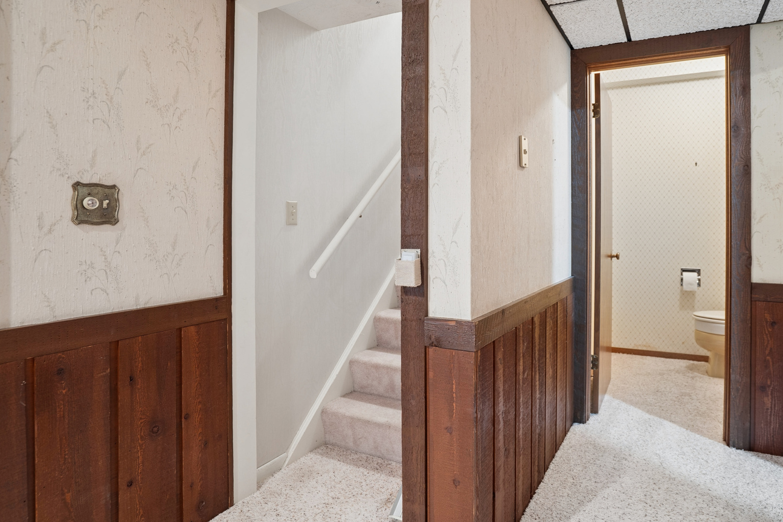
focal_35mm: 20
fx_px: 435
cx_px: 463
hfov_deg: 83.1
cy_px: 231
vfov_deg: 61.8
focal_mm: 16
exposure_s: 1/2.5
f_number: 4
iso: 200
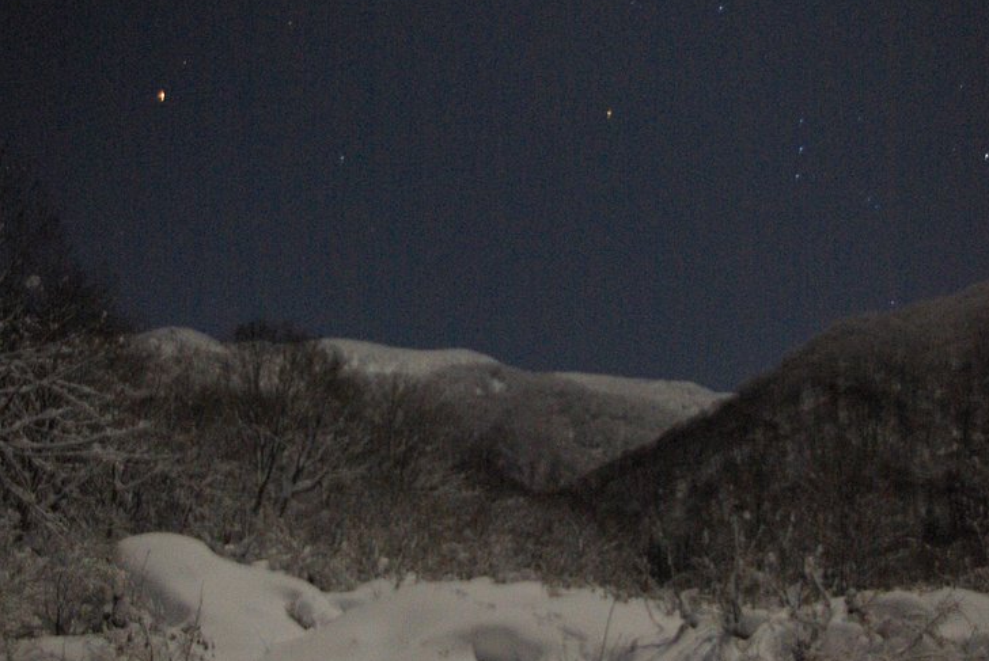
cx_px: 520
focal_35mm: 38
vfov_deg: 35.1
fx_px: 1045
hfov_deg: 50.6
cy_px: 350
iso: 1600
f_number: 3.5
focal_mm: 18
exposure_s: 3
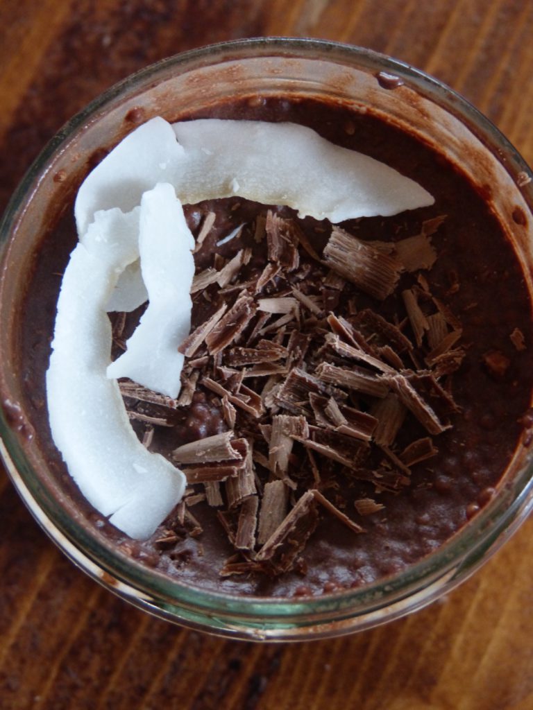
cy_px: 355
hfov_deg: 17.4
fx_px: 1745
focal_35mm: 85
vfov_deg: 23.0
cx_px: 266
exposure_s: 1/6
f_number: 3.4
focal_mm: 14.5
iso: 400
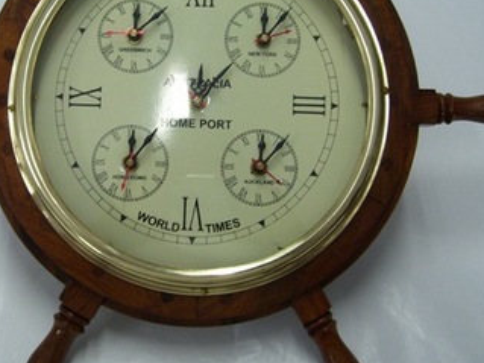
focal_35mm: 58
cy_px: 128
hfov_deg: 32.9
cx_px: 153
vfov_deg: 25.1
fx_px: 811
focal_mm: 6
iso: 160
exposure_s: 1/15
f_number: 2.7
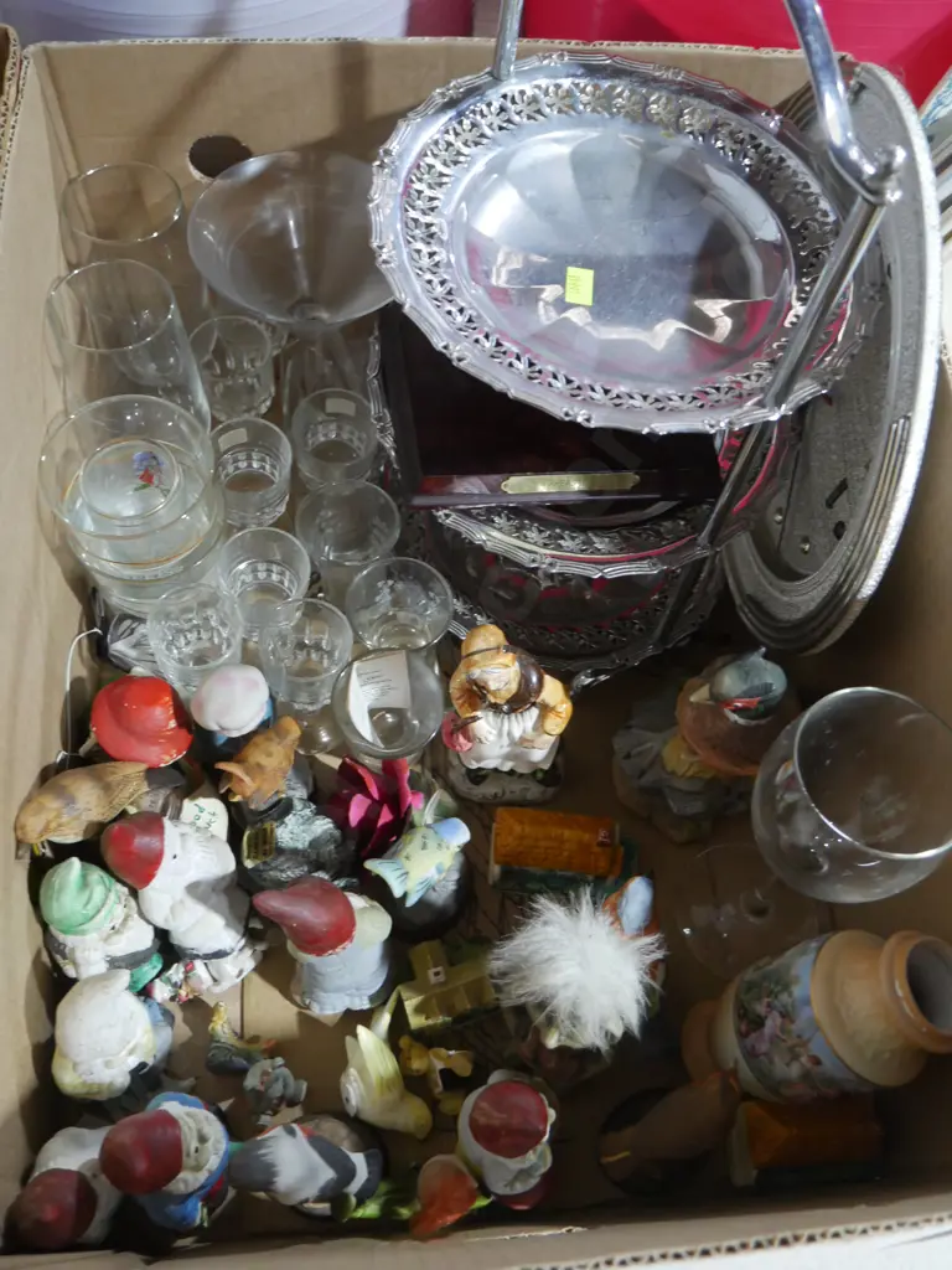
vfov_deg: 60.0
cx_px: 476
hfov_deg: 46.8
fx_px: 1100
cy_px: 635
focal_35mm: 30
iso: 1600
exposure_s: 1/60
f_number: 3.6
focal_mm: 15
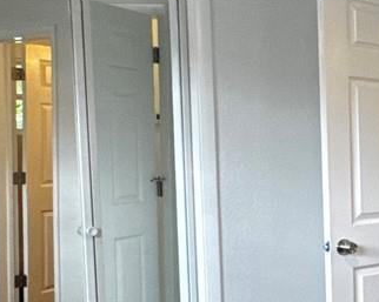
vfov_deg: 22.3
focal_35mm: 68
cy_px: 217
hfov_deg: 21.2
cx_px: 637
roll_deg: -0.5
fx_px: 762
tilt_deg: -5.6
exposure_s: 1/120
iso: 125
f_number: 2.2
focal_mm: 2.22
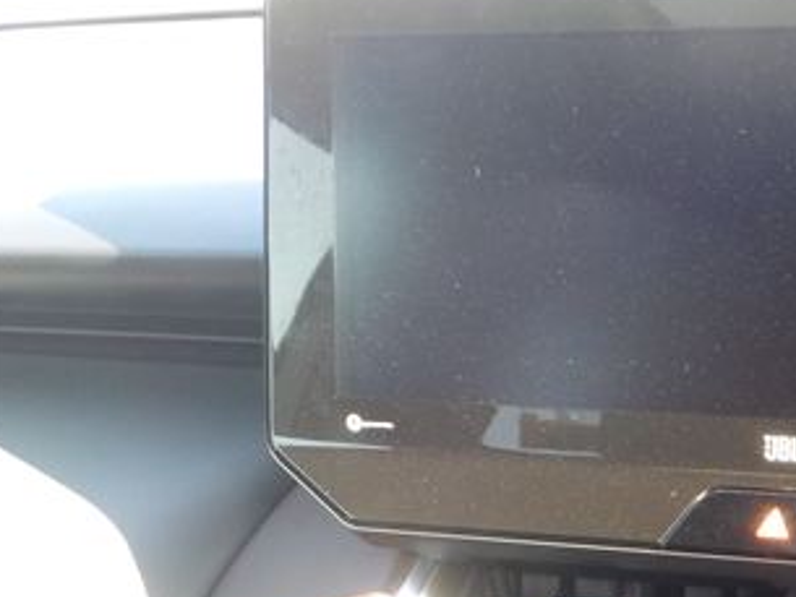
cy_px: 503
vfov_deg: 22.9
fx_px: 1449
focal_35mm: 63
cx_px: 817
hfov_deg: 28.6
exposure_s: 1/30
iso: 125
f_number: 3.3
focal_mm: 4.1
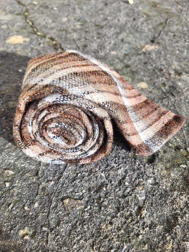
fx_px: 189
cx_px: 94
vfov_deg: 67.3
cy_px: 126
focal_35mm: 26
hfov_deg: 53.1
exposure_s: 1/697
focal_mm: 5.4
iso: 40
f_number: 1.8
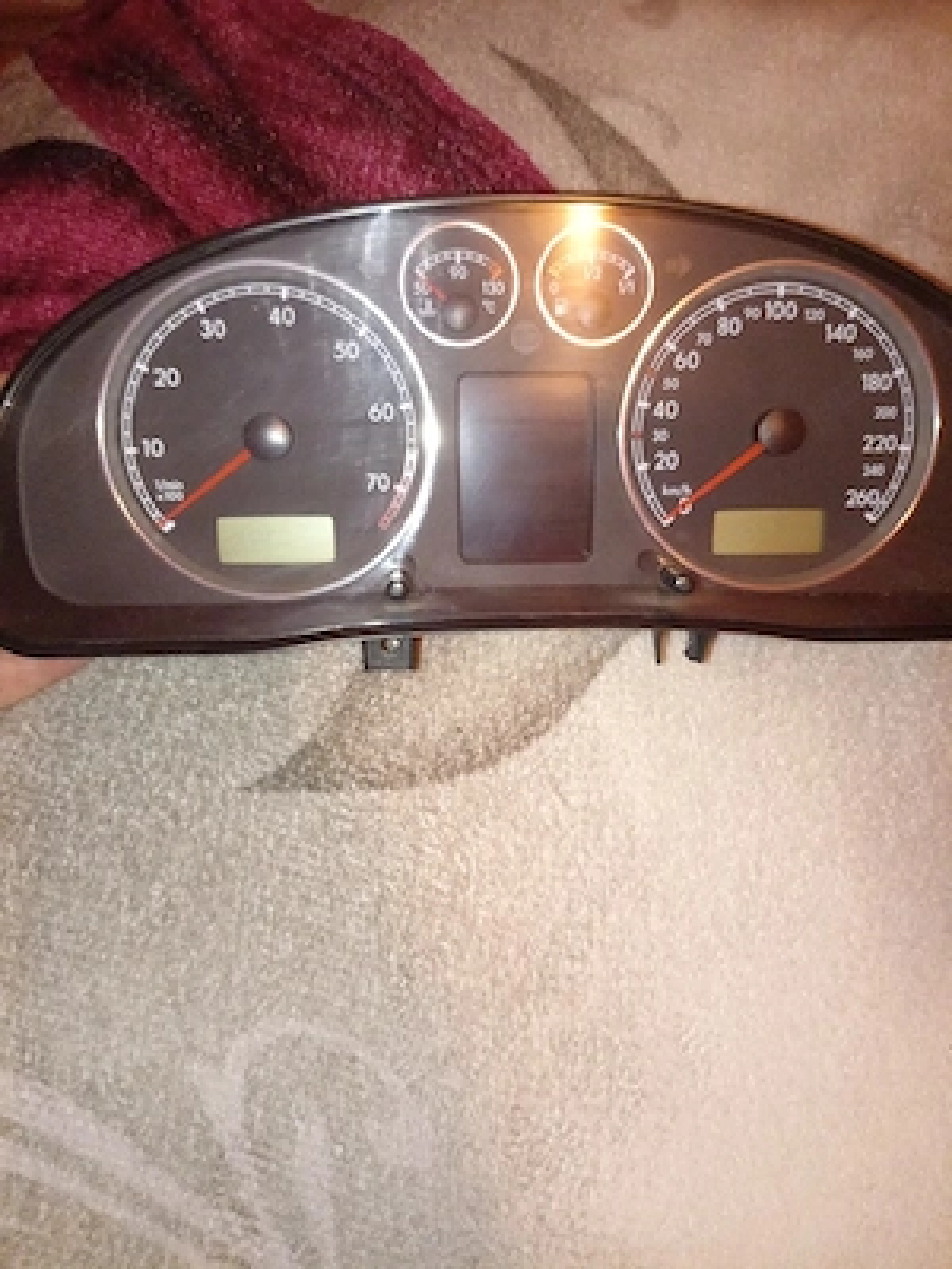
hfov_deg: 53.1
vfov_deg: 67.3
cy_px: 634
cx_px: 476
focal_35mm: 26
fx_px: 953
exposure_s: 1/20
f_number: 1.8
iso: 1671
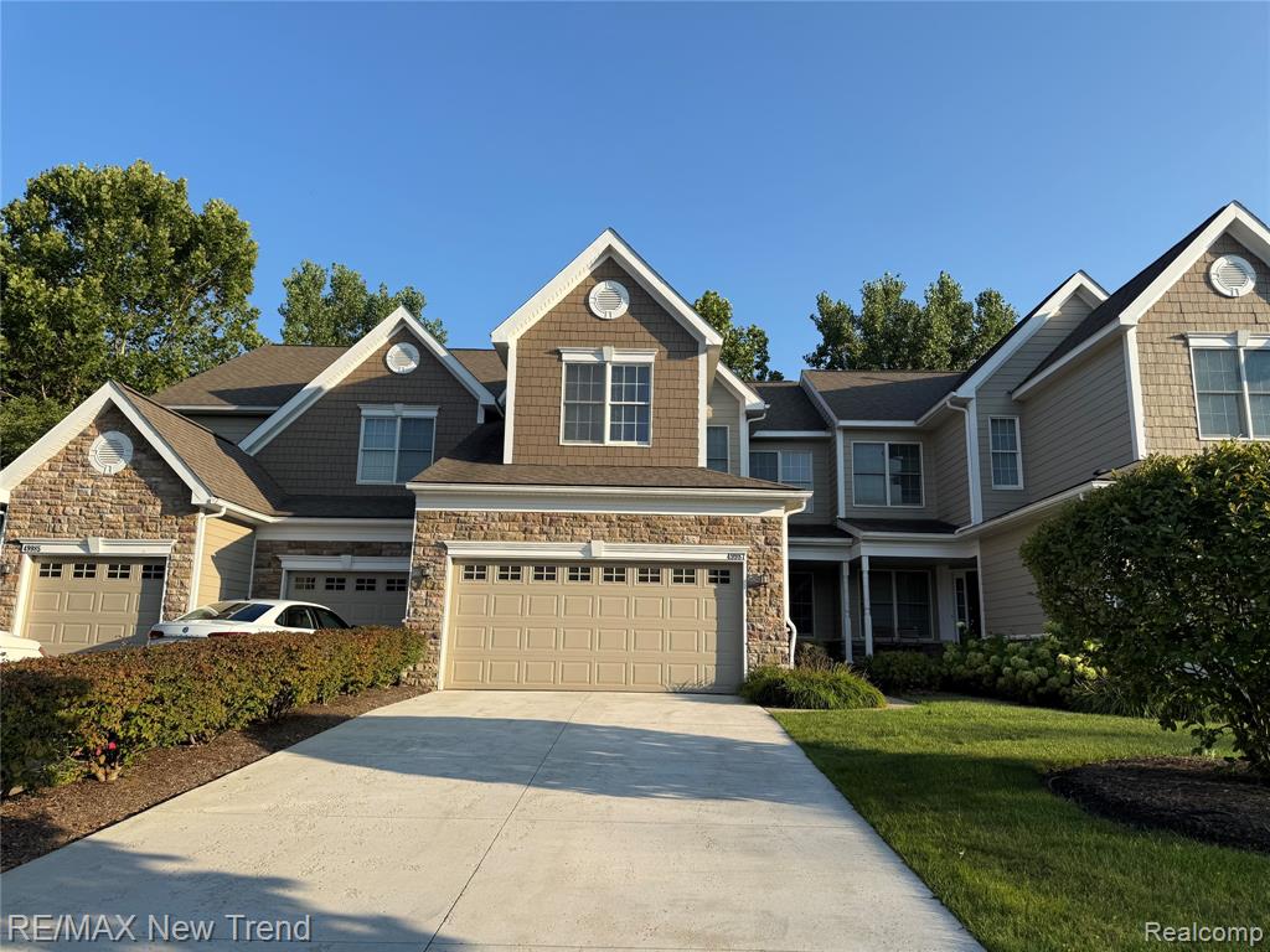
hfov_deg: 71.6
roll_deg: -1.2
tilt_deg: +12.1
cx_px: 635
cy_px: 476
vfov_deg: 56.8
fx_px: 881
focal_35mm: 24
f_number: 1.78
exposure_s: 1/2703
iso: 80
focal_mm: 6.76
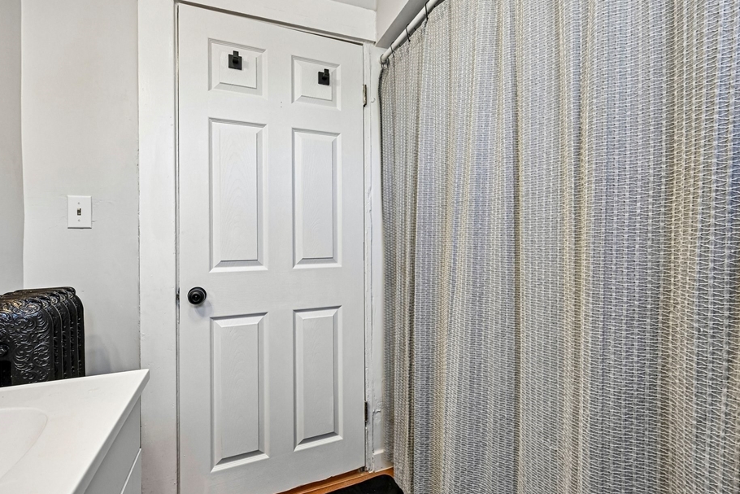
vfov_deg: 67.4
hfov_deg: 89.9
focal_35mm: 18
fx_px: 370
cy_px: 237
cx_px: 390
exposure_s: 1/25
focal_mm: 16
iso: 400
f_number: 8
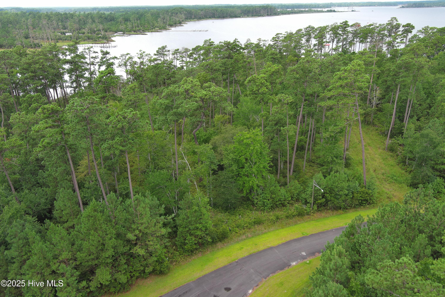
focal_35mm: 29
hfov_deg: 63.7
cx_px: 222
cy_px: 148
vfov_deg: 45.0
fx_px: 358
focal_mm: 10.57
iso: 100
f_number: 2.8
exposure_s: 1/279
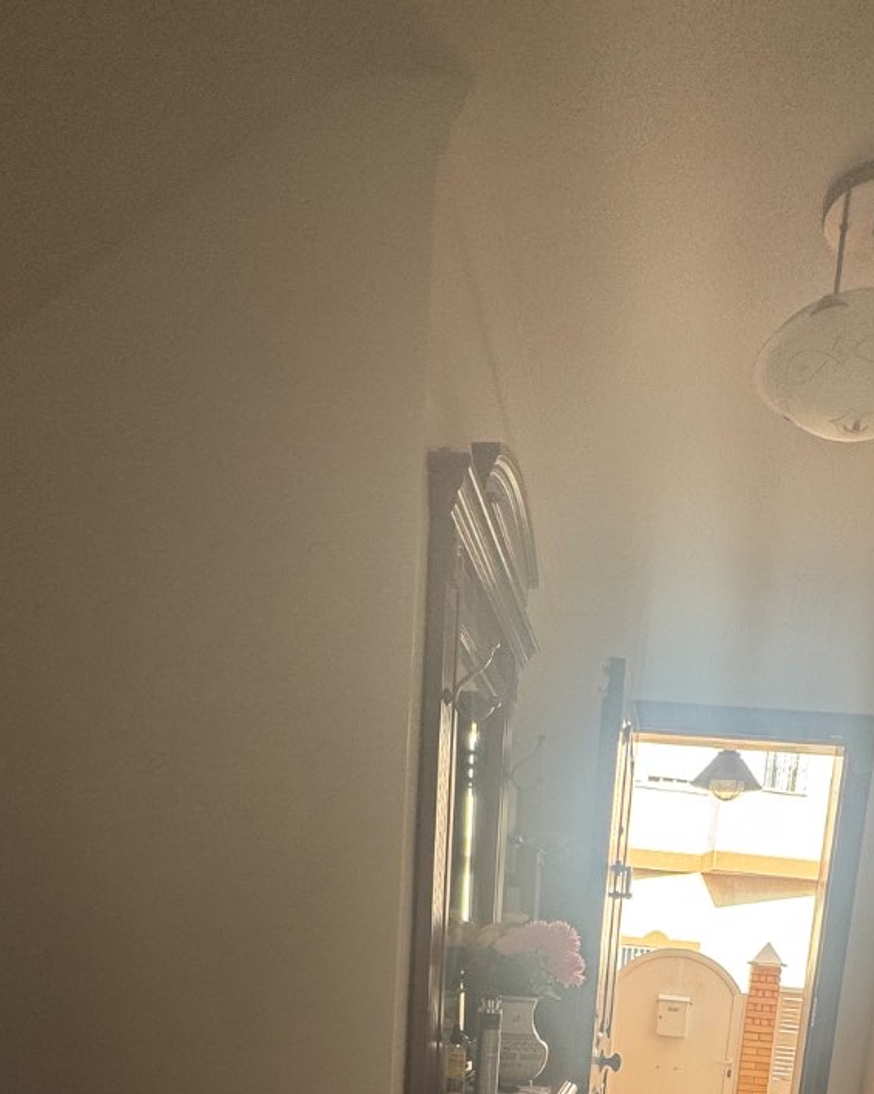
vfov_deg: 47.4
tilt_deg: -8.5
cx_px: 564
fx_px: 938
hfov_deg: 49.3
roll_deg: -4.1
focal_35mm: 29
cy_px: 1148
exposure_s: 1/99
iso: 40
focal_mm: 2.22
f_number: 2.2
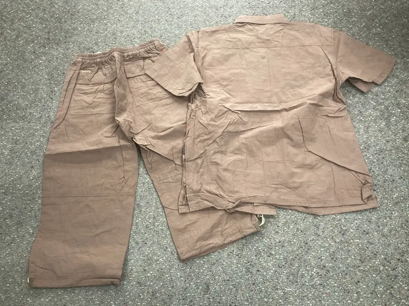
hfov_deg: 63.4
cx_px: 204
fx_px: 331
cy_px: 153
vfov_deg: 49.7
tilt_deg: -66.2
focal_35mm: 28
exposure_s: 1/50
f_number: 1.8
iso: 250
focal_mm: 3.99
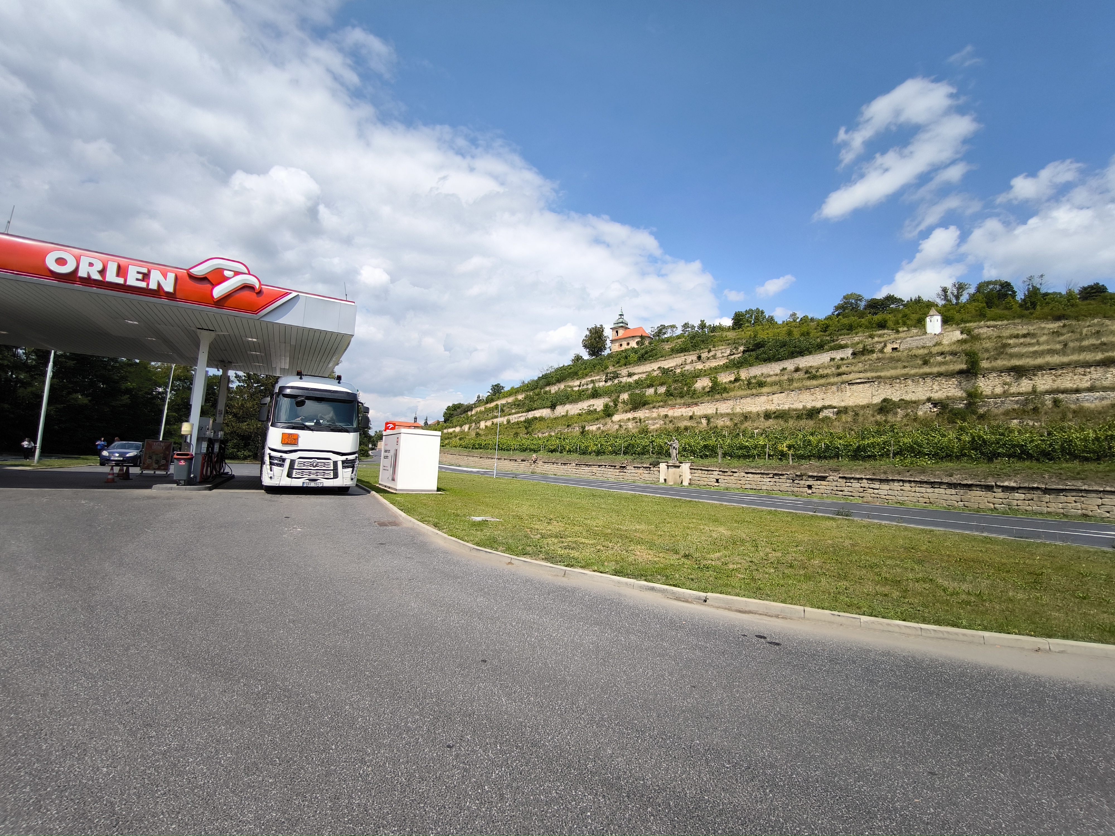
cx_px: 558
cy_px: 418
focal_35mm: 15
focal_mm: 1.91
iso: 50
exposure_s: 1/1121
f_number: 2.2
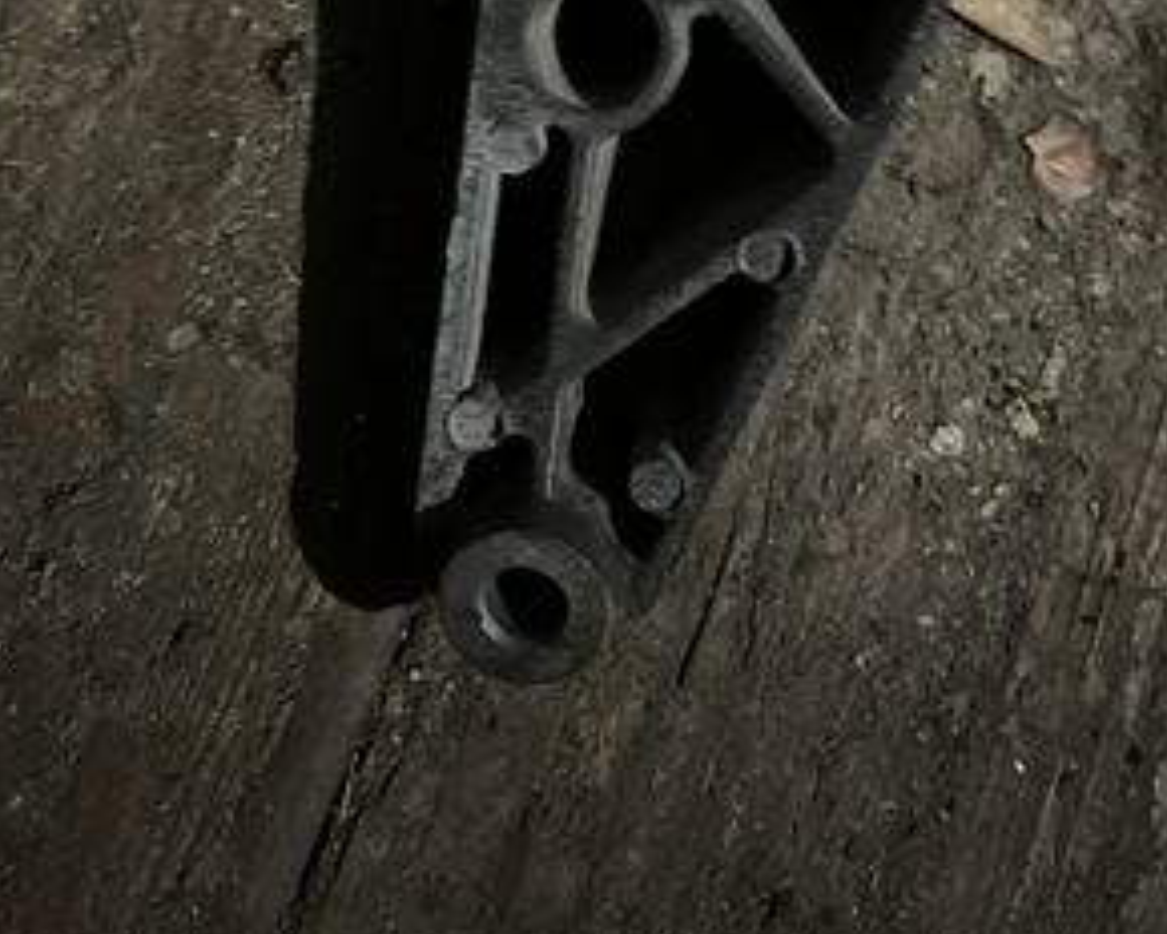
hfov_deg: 43.8
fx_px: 1451
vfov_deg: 32.7
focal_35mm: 42
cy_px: -4
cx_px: 612
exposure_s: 1/17
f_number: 1.6
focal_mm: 5.1
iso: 1600
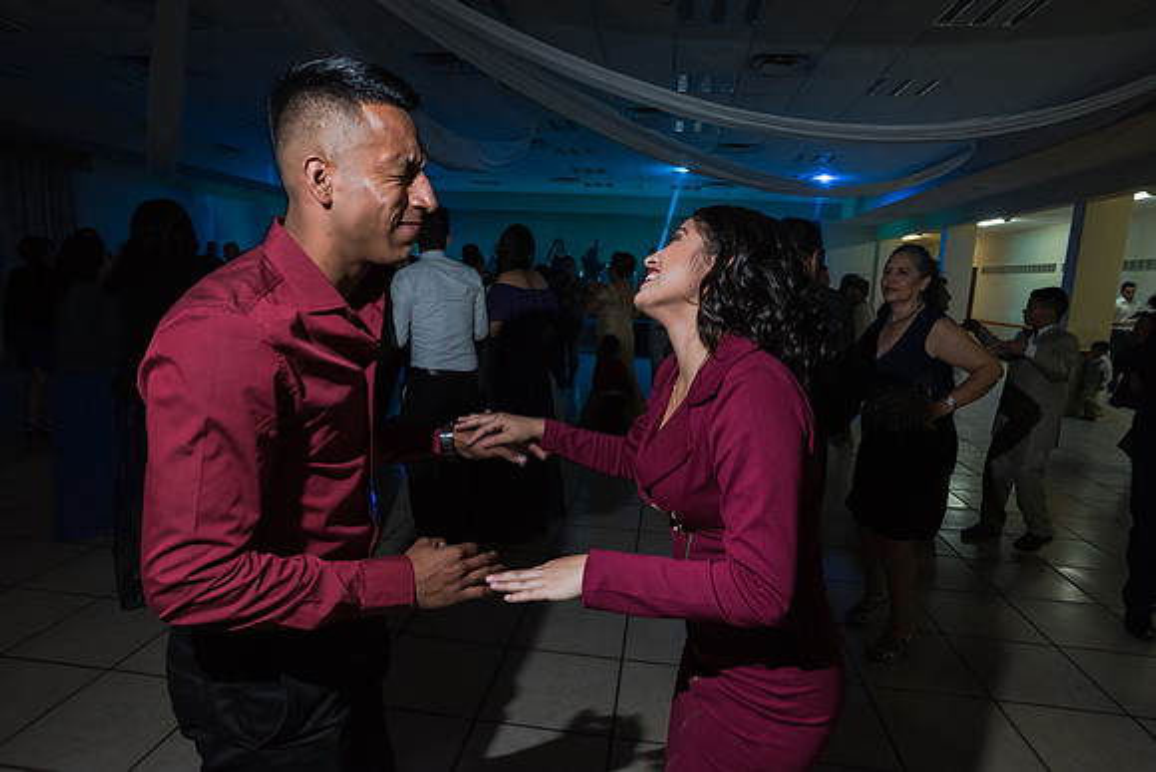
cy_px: 386
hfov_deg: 84.0
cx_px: 578
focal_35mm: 20
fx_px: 642
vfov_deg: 62.0
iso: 1600
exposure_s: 1/100
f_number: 4.5
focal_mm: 20
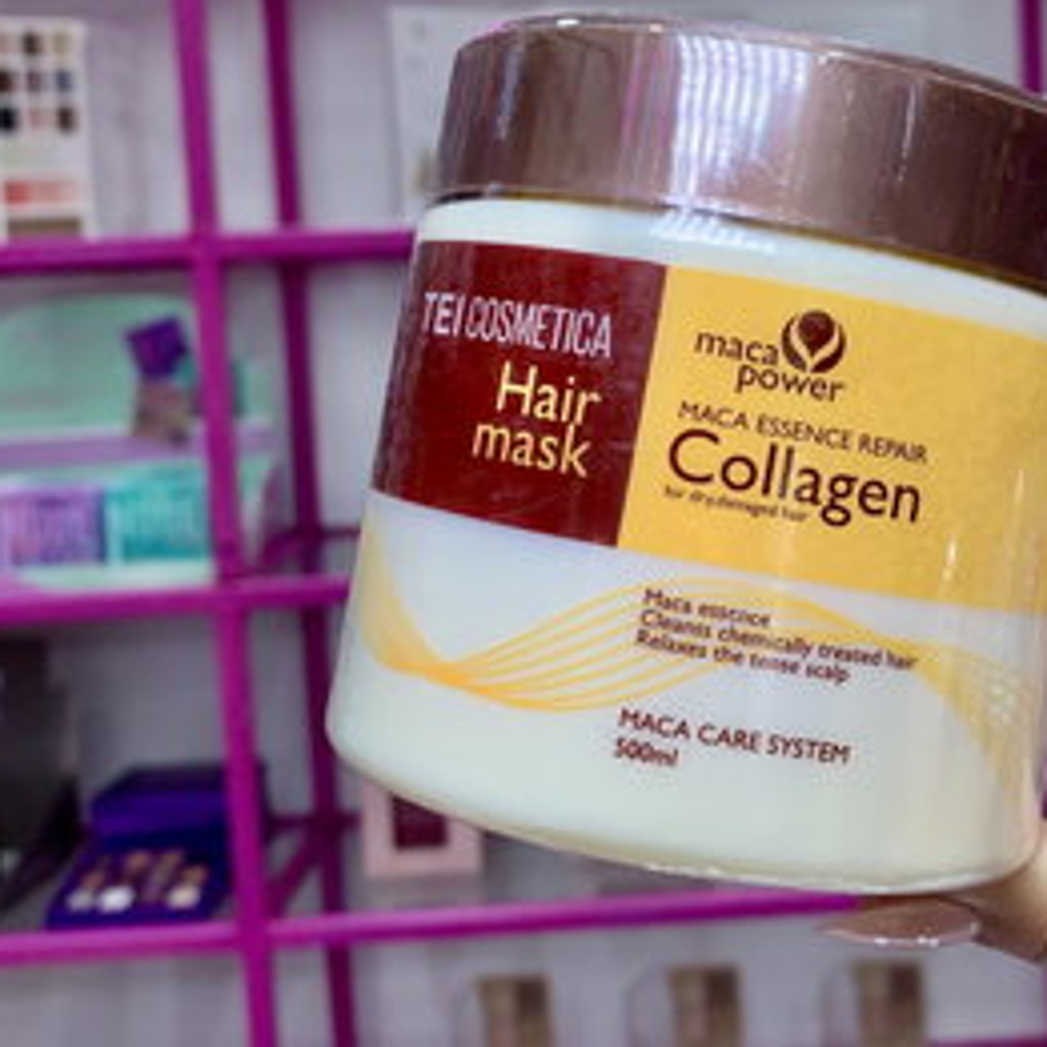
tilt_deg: -3.1
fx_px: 1608
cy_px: 415
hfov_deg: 35.3
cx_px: 778
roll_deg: +2.6
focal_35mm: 47
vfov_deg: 35.9
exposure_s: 1/142
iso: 25
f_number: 1.8
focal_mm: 4.25
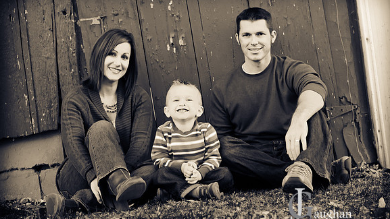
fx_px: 817
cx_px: 195
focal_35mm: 79
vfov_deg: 15.3
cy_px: 108
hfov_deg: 26.8
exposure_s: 1/100
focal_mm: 50
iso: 400
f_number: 3.5
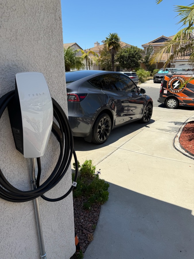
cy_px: 130
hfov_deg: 56.8
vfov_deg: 71.6
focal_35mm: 24
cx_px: 97
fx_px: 179
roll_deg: +0.6
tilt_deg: -18.3
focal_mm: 6.76
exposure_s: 1/3953
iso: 80
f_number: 1.78
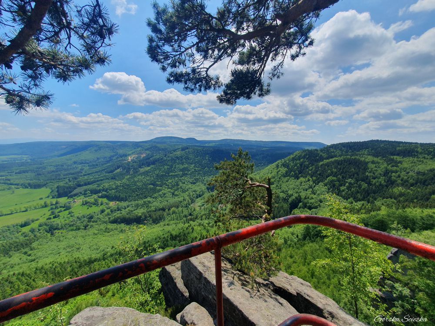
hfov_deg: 106.2
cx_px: 218
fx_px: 163
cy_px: 163
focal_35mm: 13
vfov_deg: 89.9
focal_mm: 1.8
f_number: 2.2
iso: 50
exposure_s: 1/1432
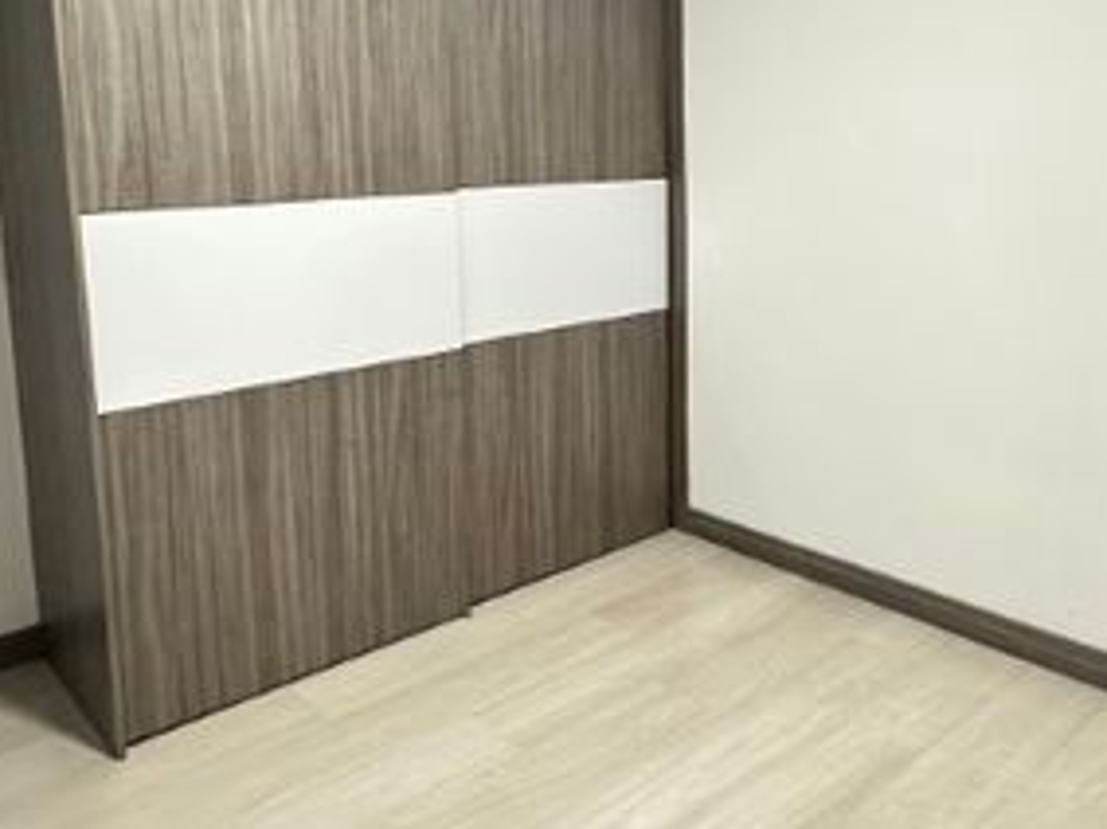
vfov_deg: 42.1
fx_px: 1055
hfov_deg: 55.1
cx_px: 651
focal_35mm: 33
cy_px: 254
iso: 1000
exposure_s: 1/60
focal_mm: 2.22
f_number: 2.2
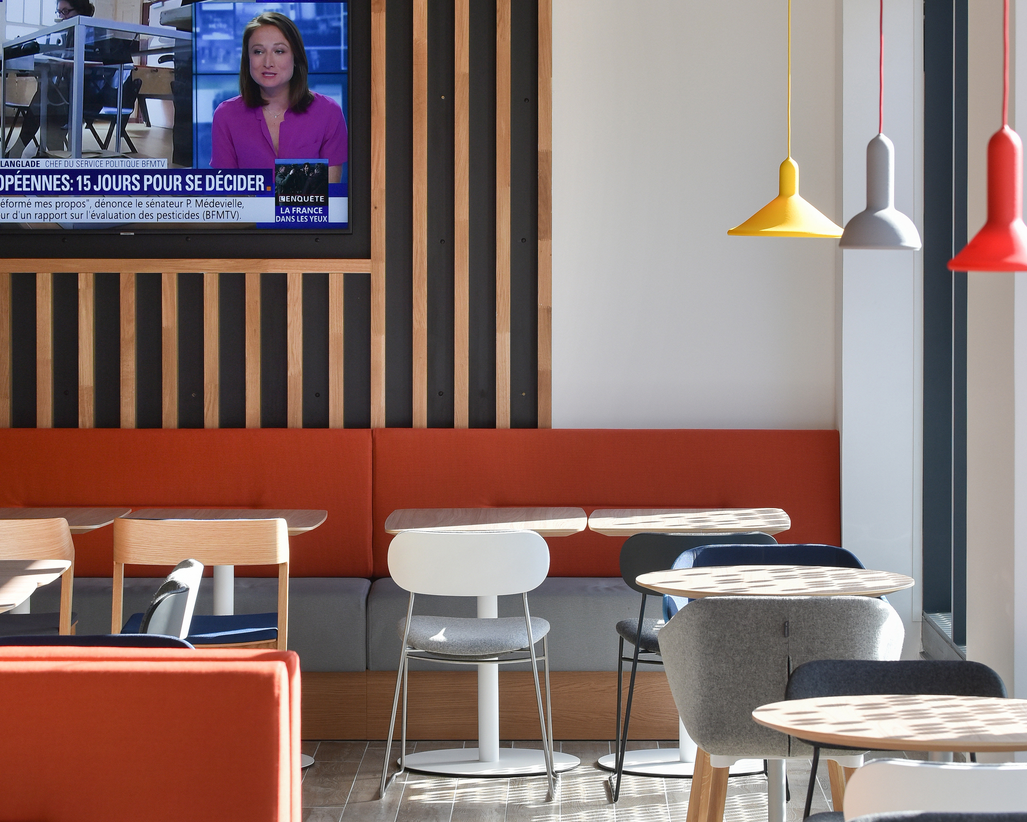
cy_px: 419
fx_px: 3799
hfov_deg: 15.4
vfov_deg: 12.3
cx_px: 536
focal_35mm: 125
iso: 250
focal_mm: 70
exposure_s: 1/200
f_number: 7.1
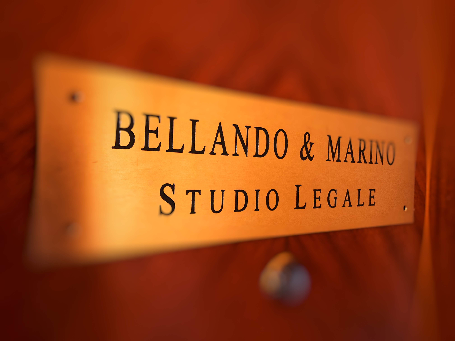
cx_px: 228
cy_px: 170
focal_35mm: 28
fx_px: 368
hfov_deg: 63.4
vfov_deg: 49.7
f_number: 1.8
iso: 100
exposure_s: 1/6
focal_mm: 3.99
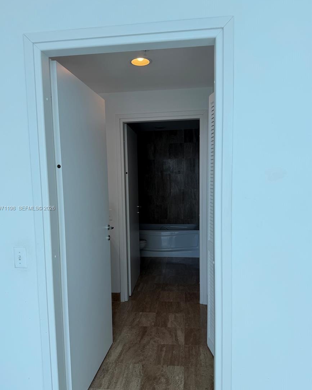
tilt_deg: -5.5
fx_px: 300
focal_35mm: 26
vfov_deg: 65.9
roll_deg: +0.8
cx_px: 150
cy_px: 209
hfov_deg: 54.9
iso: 80
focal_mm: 6.76
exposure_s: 1/532
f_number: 1.78
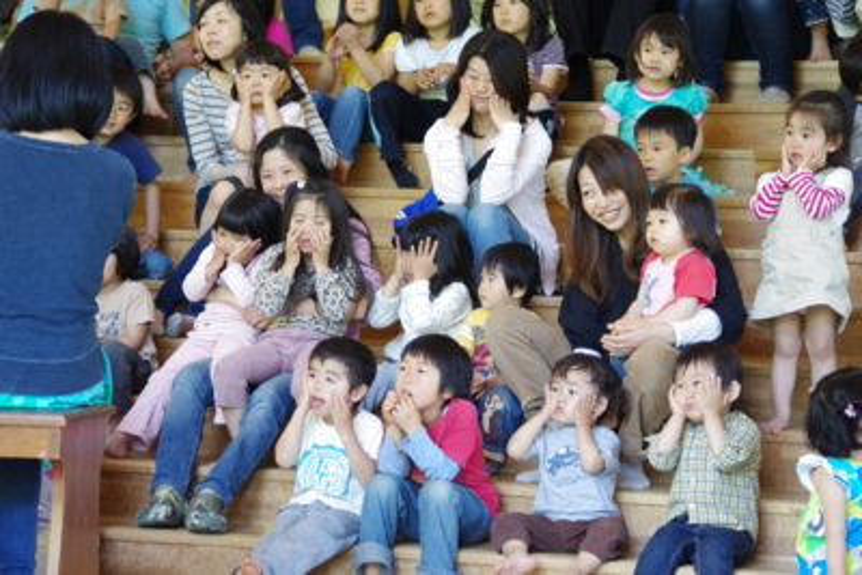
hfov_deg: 17.5
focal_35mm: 117
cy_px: 288
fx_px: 2802
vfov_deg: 11.7
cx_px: 431
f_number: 4
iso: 1600
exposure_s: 1/125
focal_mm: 77.5
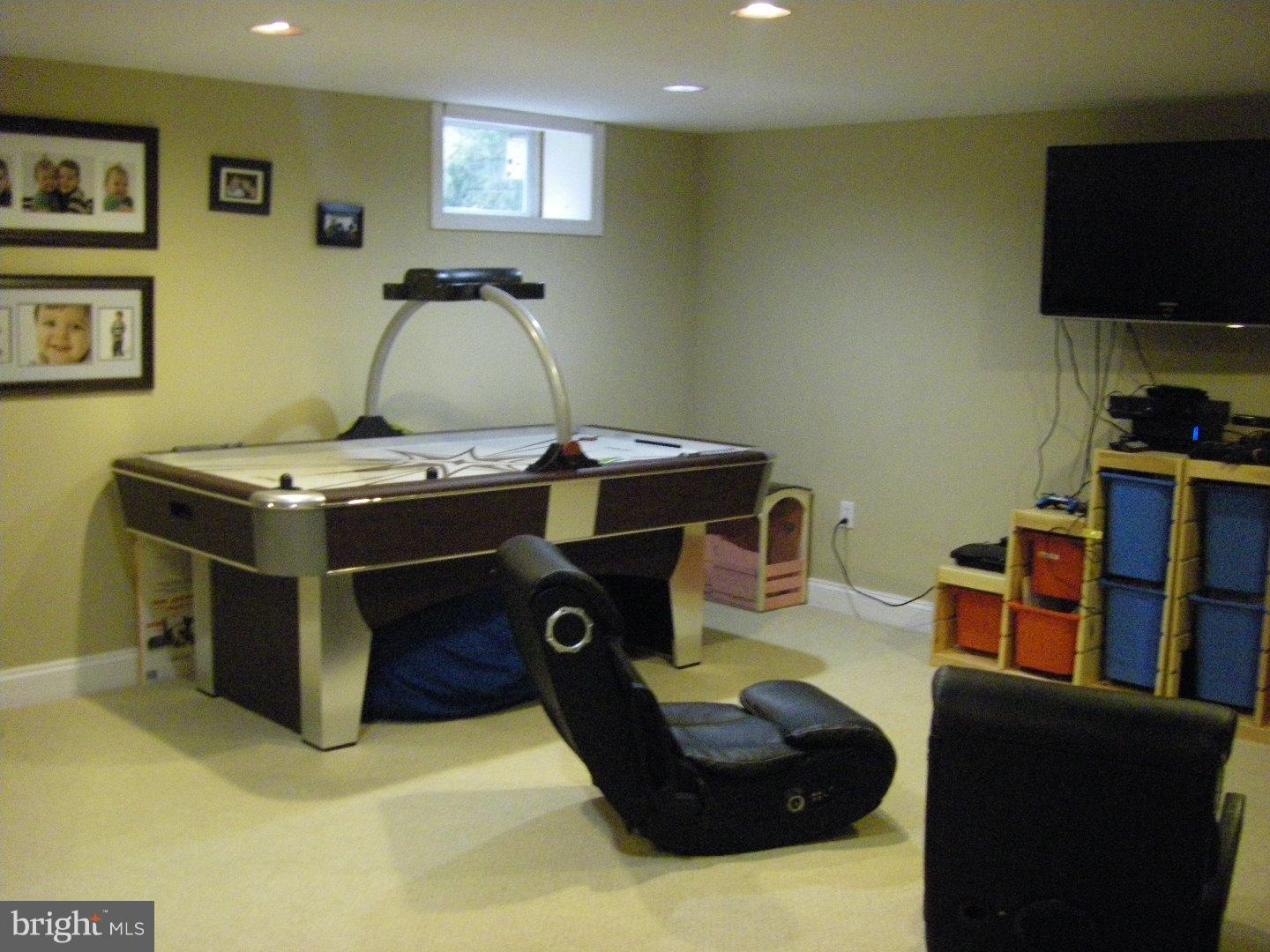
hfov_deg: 49.0
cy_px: 476
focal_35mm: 38
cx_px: 635
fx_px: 1394
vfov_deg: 37.7
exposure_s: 1/15
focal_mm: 6.3
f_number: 3.5
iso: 800
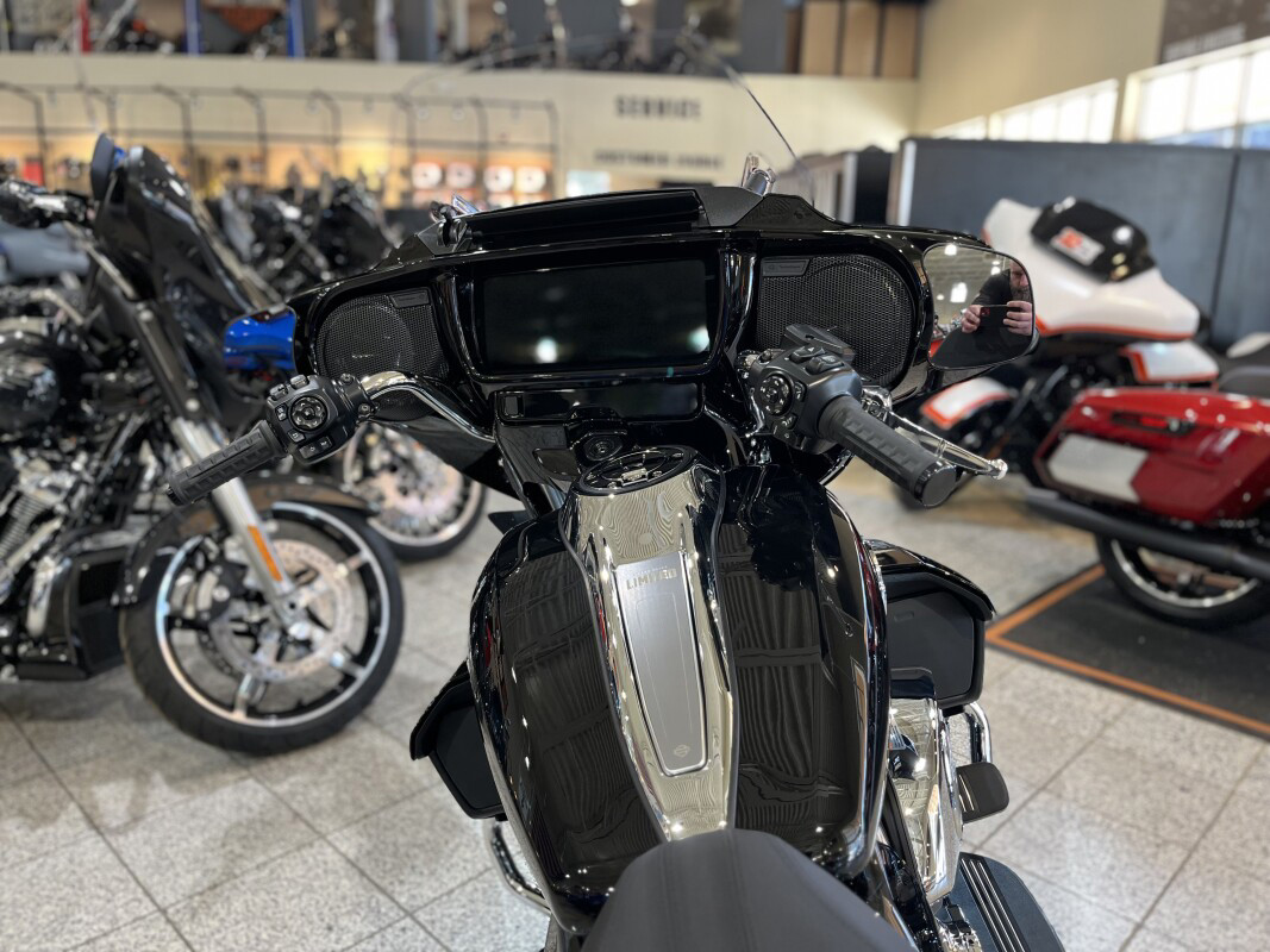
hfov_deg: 67.3
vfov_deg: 53.1
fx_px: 954
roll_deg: -2.1
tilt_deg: -15.0
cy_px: 476
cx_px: 635
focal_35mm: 26
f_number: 1.6
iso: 125
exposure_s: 1/60
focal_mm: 5.1
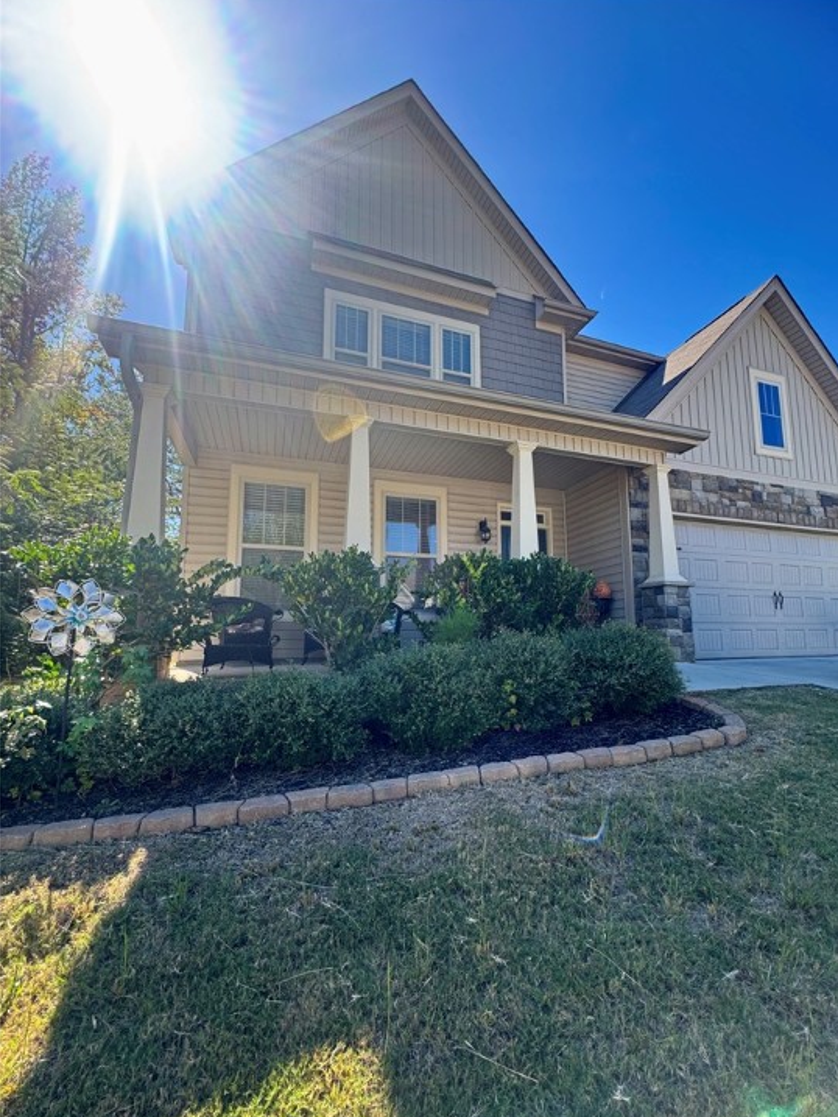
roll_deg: +0.5
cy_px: 589
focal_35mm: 15
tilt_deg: +6.6
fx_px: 484
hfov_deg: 81.7
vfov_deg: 98.1
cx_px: 447
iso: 40
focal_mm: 2.22
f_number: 2.2
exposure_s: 1/351
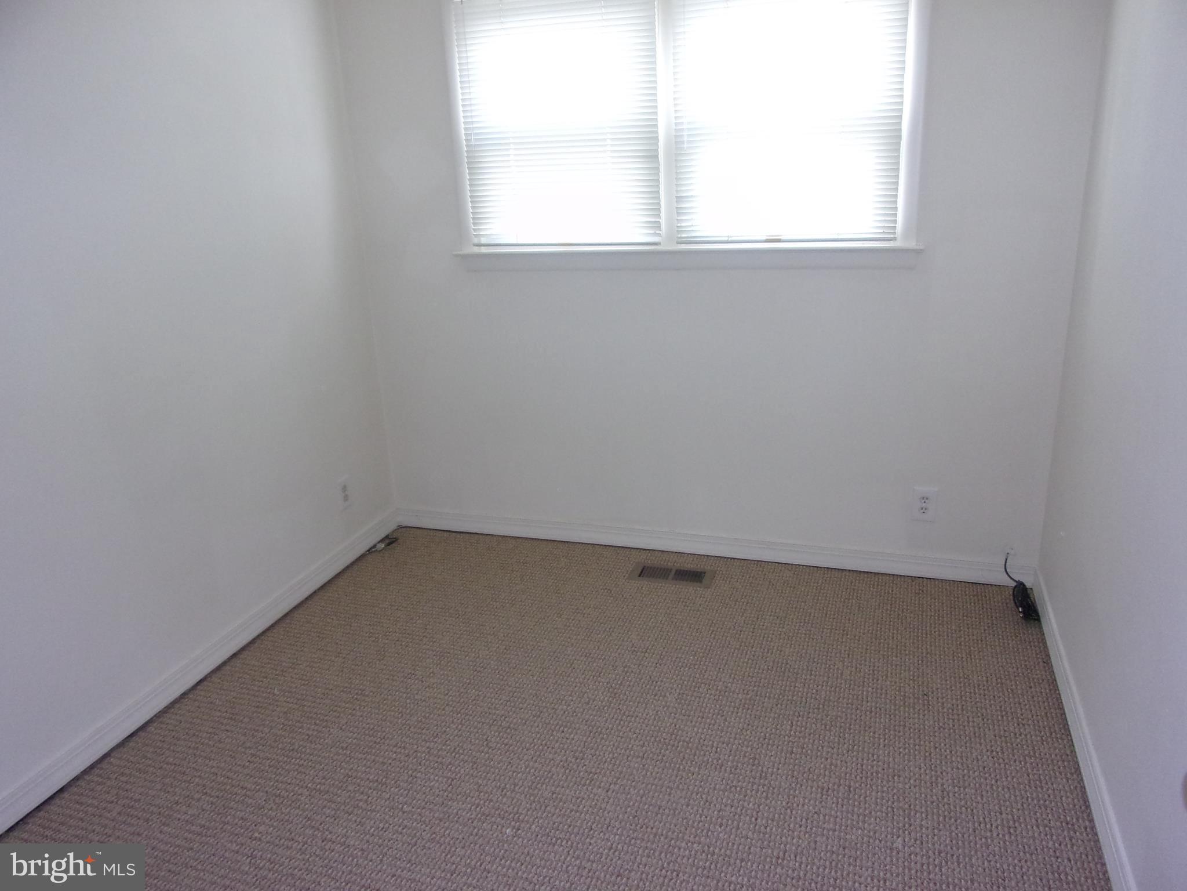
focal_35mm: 24
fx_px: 823
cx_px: 594
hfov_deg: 71.6
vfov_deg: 56.8
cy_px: 446
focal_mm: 4.3
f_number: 3.3
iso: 200
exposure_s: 1/34
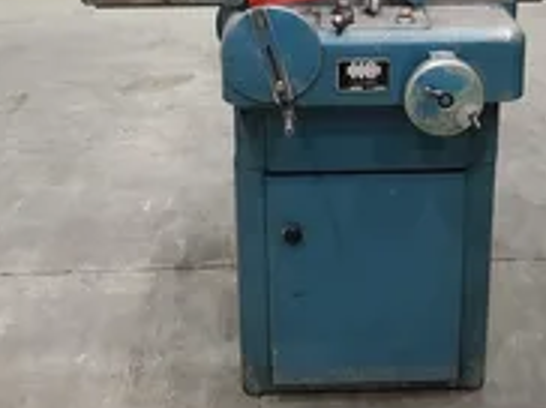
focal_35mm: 55
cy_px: 36
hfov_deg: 34.8
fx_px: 866
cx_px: 342
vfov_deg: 25.6
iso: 200
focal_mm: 7
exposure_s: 1/40
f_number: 1.8
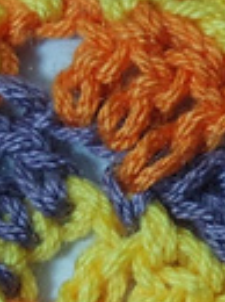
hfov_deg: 4.3
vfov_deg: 5.8
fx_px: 2965
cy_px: 395
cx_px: 290
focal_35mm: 341
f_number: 5.6
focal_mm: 47
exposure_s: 1/80
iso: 400
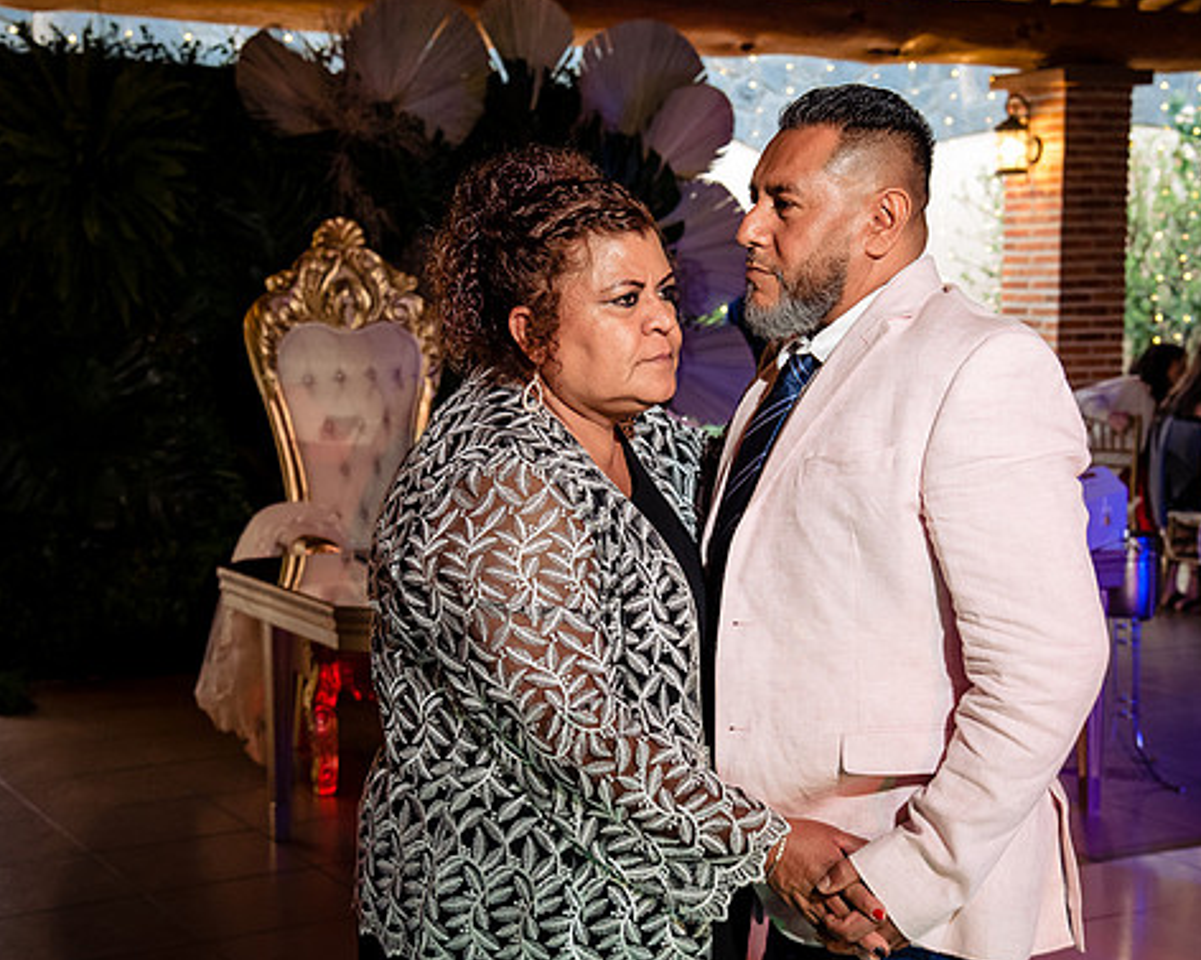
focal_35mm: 60
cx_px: 649
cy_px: 480
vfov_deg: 25.4
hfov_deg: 31.5
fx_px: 2131
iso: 2000
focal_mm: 52
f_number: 7.1
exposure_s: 1/80
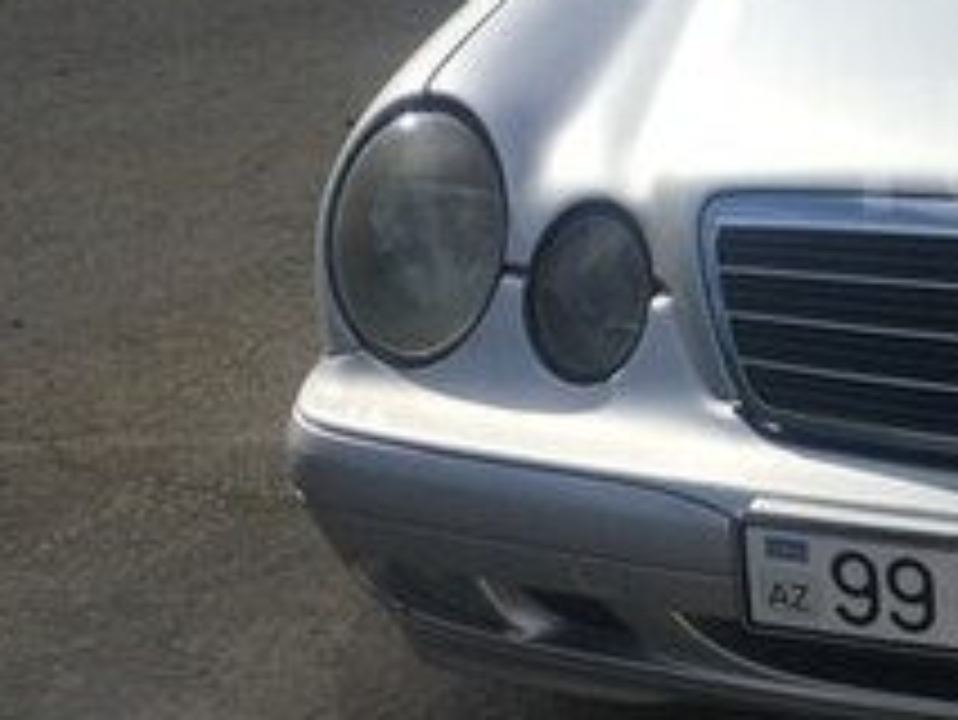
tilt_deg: -18.7
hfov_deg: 19.8
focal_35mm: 90
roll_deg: -1.3
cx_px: 1286
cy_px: 146
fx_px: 2492
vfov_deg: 16.3
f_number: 2.2
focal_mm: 4.15
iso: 25
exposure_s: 1/2849
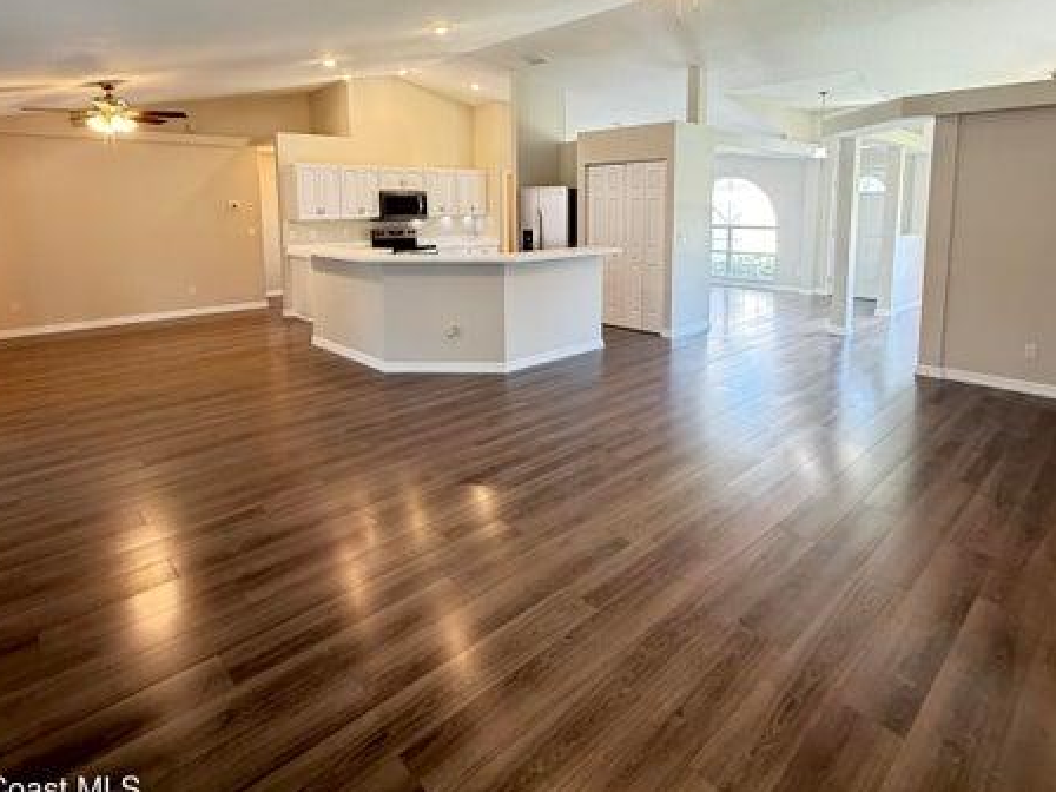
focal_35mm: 20
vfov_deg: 64.6
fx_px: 610
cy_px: 276
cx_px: 535
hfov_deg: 81.7
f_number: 2.2
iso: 400
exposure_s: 1/60
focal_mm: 2.22
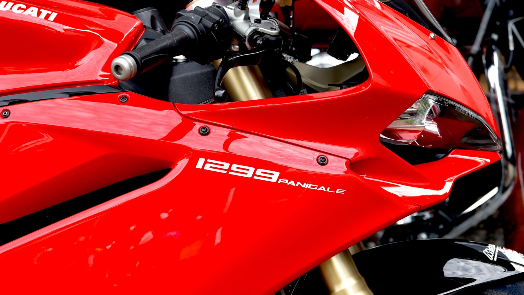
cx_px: 261
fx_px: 1542
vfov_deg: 10.9
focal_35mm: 111
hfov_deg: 19.3
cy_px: 235
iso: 200
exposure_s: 1/100
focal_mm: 70
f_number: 5
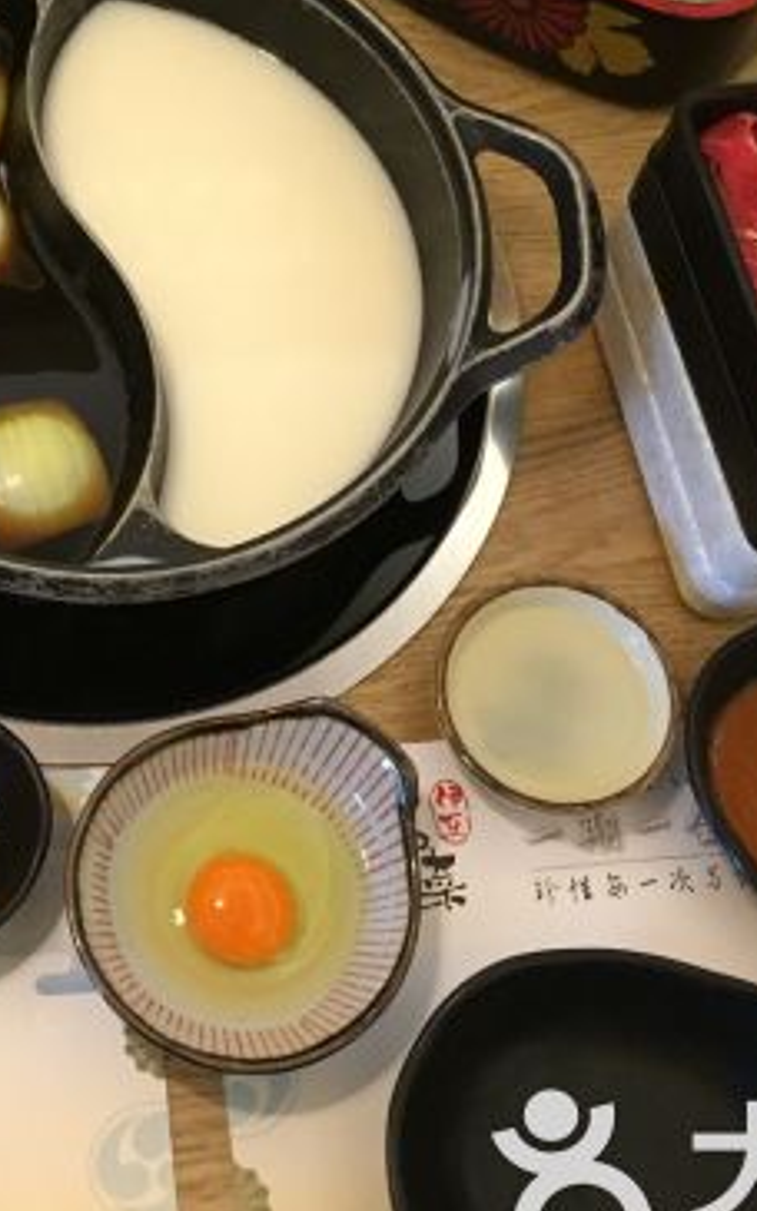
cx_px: 163
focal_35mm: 59
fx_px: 1948
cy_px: 469
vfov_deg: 34.4
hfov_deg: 21.7
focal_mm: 4.15
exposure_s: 1/25
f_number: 2.2
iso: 250
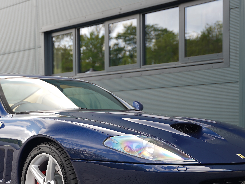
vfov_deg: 17.7
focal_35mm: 83
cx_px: 94
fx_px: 585
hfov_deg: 23.6
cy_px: 151
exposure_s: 1/100
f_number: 2.8
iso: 50
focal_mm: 43.9
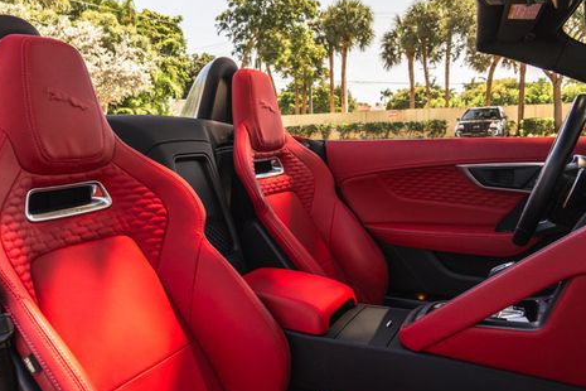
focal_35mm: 33
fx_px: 537
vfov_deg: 40.0
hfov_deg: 57.0
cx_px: 253
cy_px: 194
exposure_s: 1/160
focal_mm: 24
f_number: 7.1
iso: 640
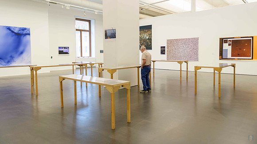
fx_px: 171
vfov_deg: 45.6
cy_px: 61
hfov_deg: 73.8
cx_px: 128
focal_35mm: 25
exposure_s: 1/50
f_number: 3.5
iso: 220
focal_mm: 24
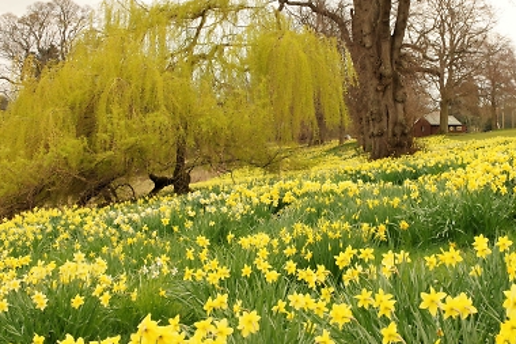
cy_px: 110
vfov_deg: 27.3
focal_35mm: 49
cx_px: 307
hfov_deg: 40.2
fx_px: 702
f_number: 9
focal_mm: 21
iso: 800
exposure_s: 1/400
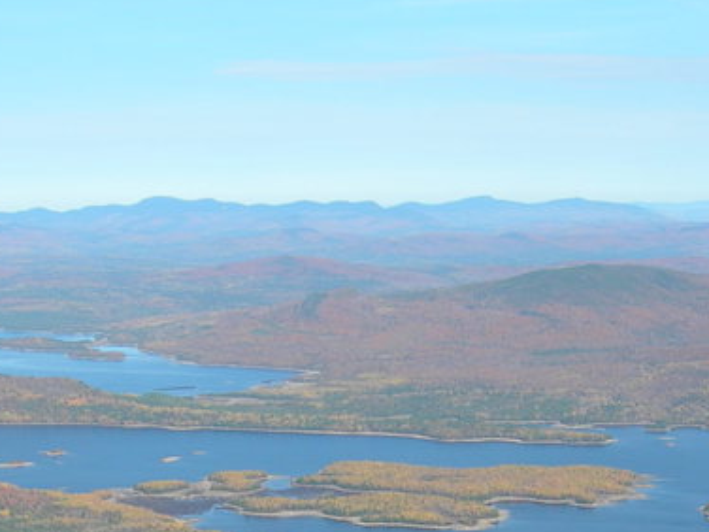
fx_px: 1987
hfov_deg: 20.1
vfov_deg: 15.0
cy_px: 545
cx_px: 515
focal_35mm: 97
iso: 50
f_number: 4.8
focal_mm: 7.8
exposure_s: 1/454
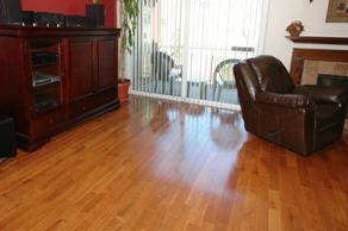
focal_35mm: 23
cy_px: 81
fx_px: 222
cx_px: 161
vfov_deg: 54.1
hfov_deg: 76.0
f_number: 4
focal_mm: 10
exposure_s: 1/60
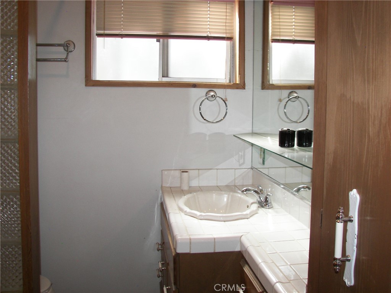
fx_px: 407
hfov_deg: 51.4
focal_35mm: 36
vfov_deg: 39.7
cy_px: 146
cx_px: 196
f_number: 2.8
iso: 80
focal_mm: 6
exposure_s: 1/30
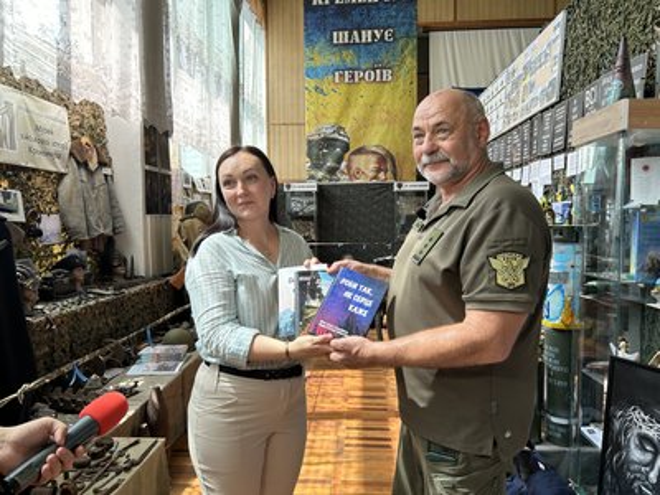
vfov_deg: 53.1
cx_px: 330
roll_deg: -0.4
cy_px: 248
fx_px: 496
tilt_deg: -4.4
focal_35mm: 26
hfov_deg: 67.3
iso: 50
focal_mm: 5.7
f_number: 1.5
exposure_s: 1/166
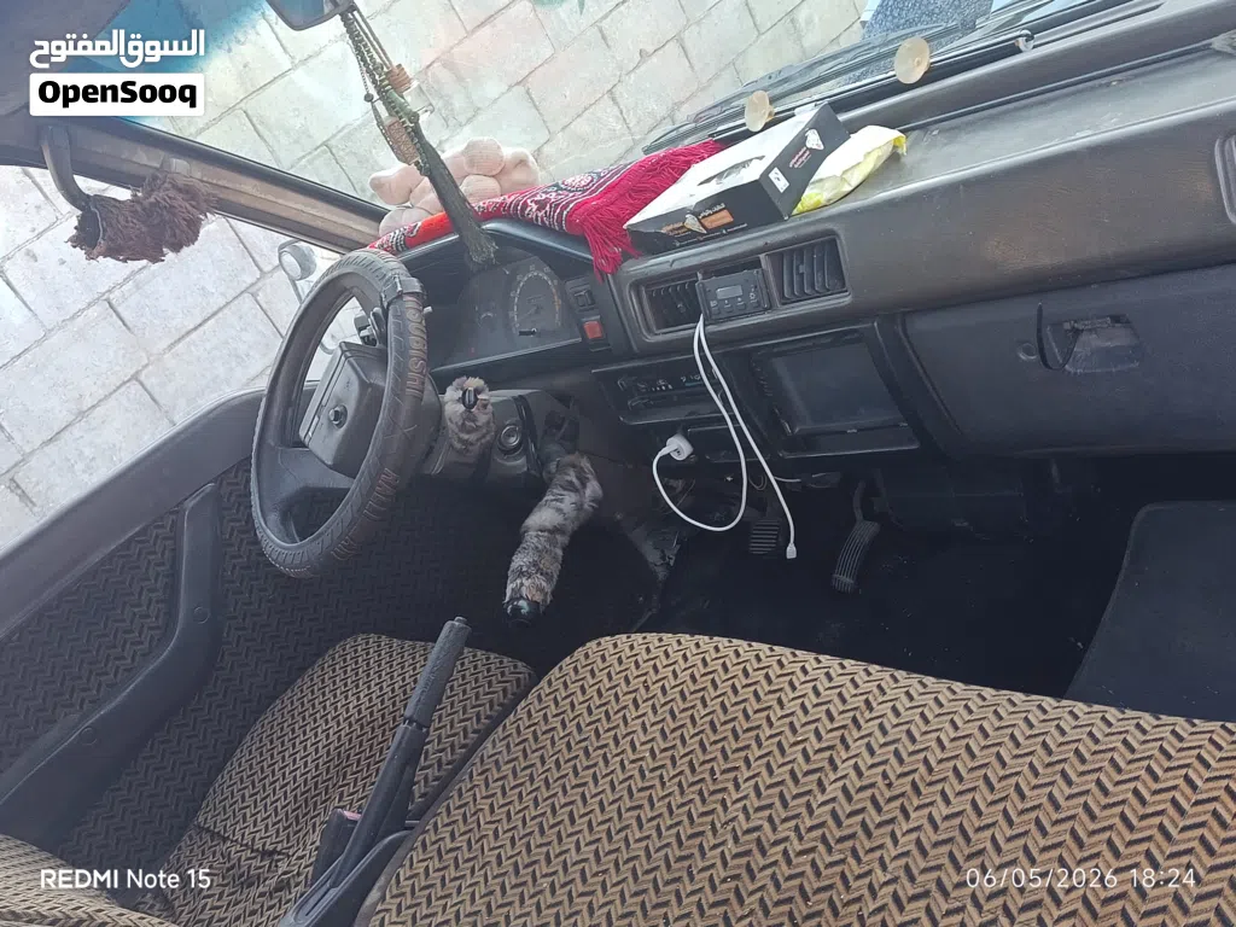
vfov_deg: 40.7
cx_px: 618
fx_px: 1250
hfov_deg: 52.6
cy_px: 464
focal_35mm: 35
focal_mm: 5.24
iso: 500
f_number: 1.7
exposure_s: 1/120
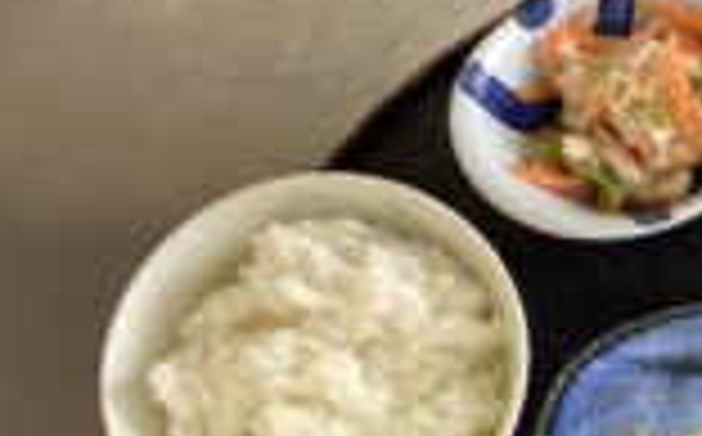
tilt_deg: -73.1
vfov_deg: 16.1
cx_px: 758
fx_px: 1509
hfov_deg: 24.5
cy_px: 456
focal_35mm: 79
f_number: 2.4
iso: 320
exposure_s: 1/40
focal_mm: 3.3
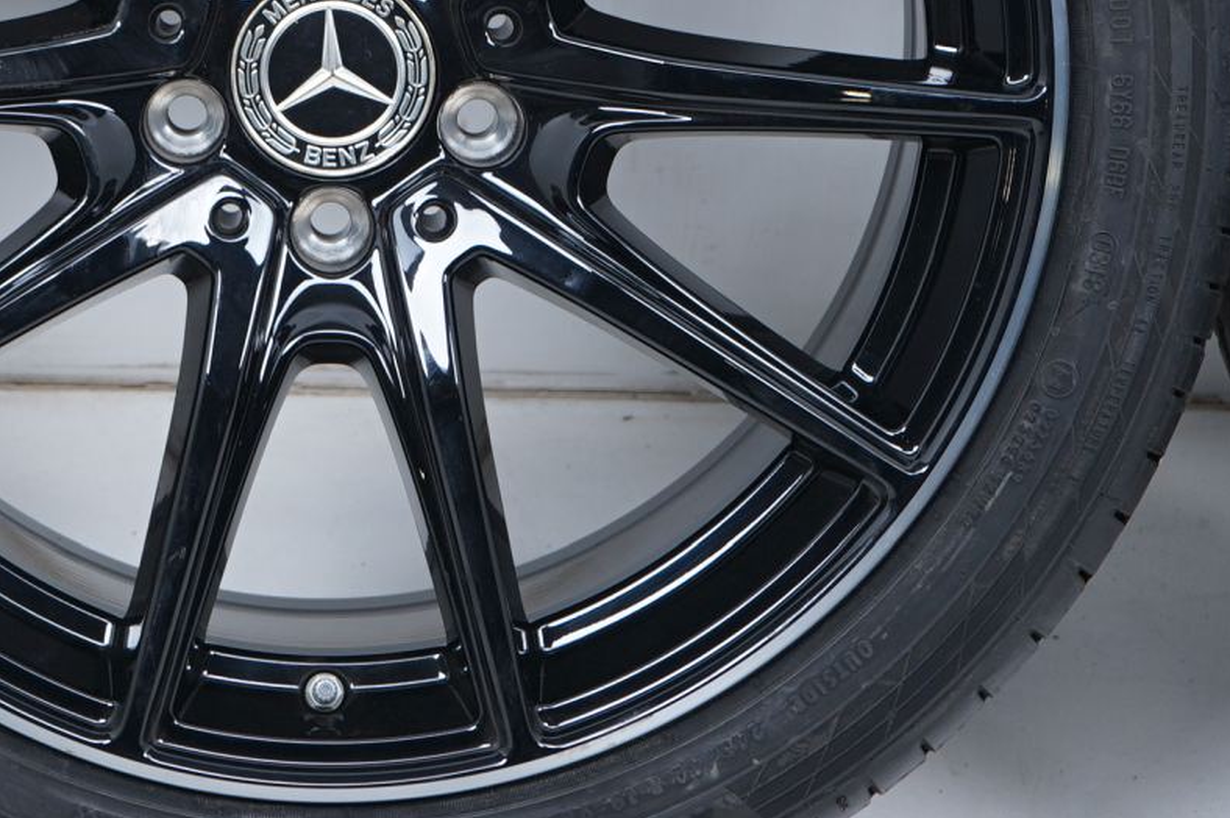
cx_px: 298
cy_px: 46
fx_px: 3994
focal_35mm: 117
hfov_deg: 17.4
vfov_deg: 11.6
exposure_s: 1/125
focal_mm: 48
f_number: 7.1
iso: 250
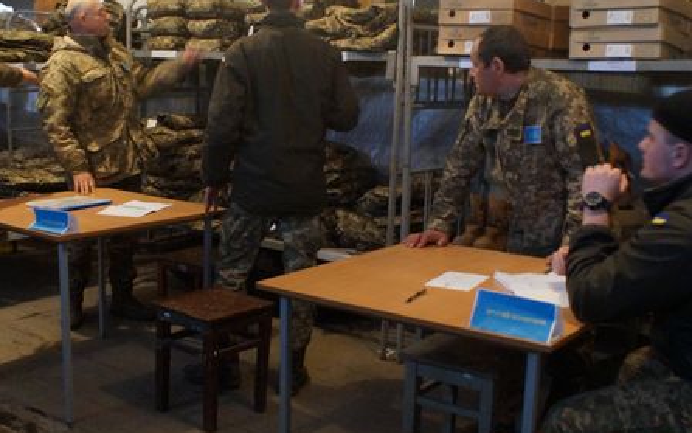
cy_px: 206
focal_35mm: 48
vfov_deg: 26.9
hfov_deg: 41.7
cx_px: 293
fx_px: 905
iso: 3200
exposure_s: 1/25
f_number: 4
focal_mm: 20
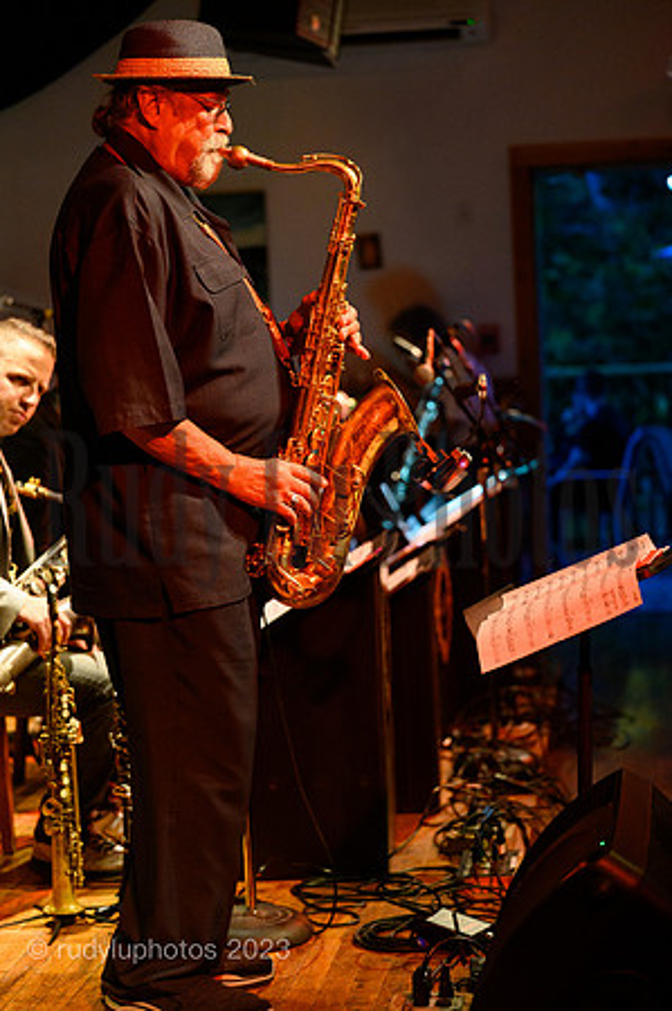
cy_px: 506
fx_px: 2105
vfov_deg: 27.0
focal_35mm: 75
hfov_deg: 18.1
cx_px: 336
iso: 6400
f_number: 2.8
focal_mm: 75
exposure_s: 1/125
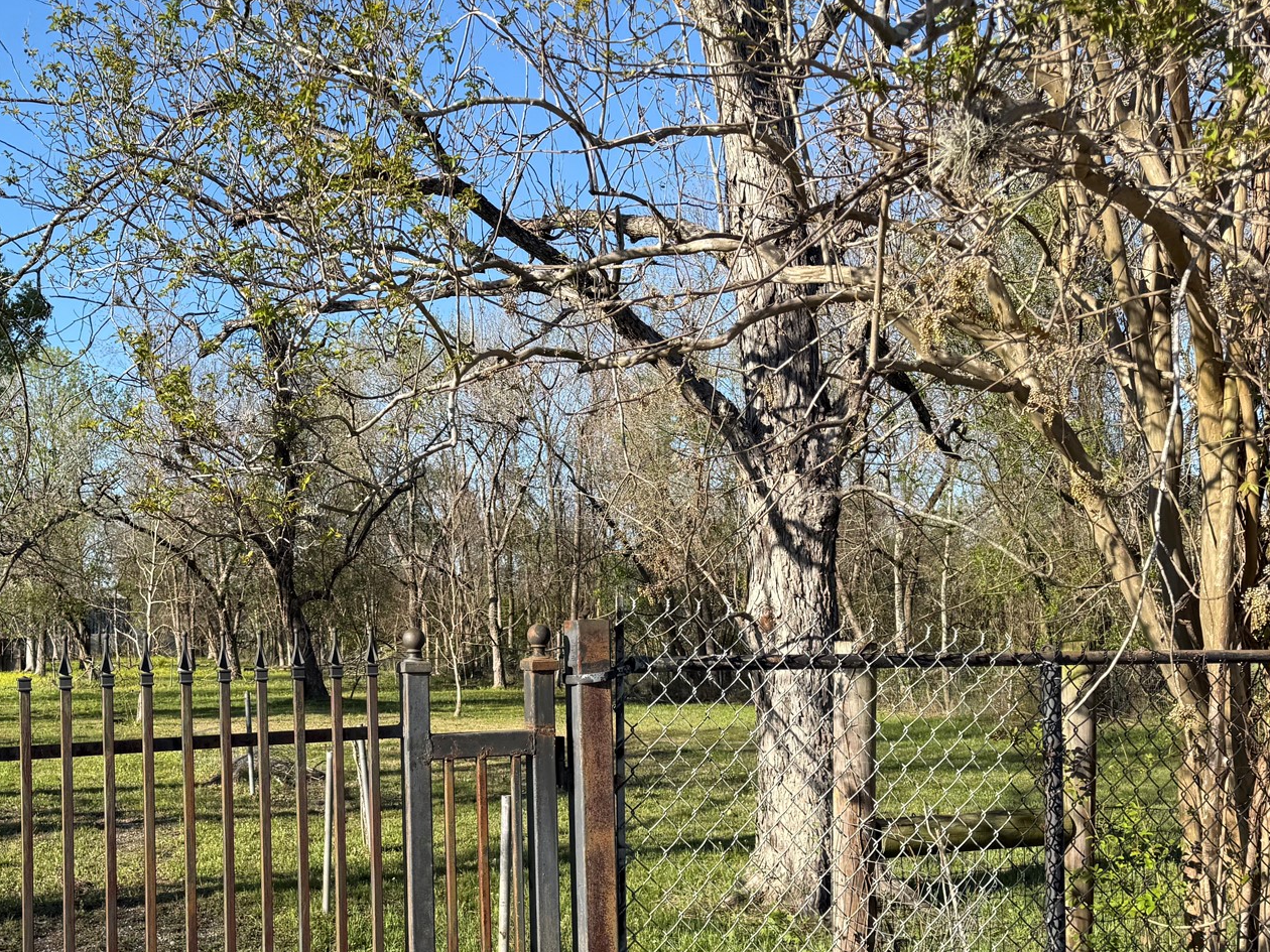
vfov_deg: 36.5
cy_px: 626
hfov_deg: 46.6
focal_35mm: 39
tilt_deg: +1.7
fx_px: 1431
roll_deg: +0.8
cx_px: 368
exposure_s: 1/2299
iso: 80
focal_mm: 6.76
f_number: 1.78
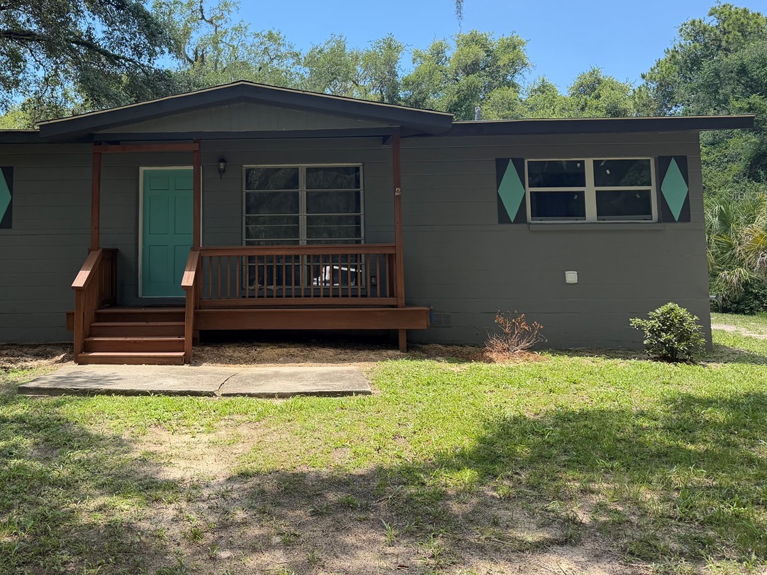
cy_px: 194
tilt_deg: +5.6
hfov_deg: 52.8
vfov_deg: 41.3
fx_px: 753
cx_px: 247
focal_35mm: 34
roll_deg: +0.1
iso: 100
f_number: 1.78
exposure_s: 1/1812
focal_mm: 6.76
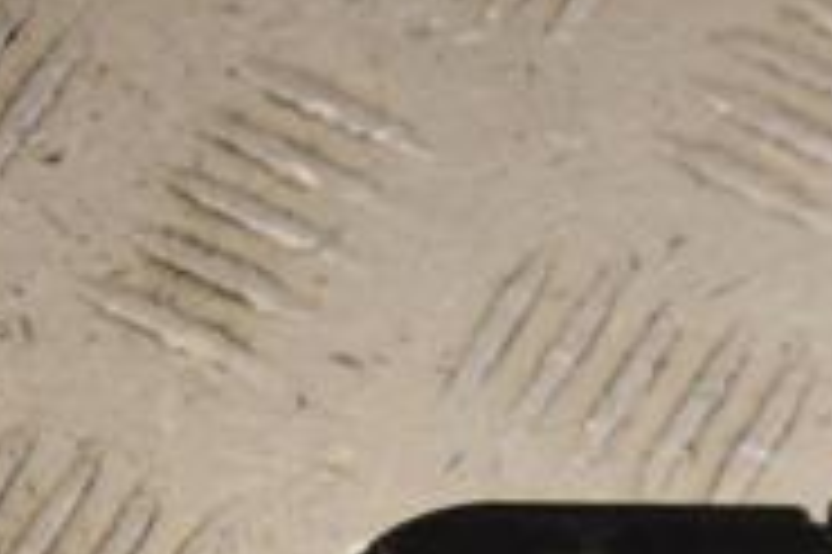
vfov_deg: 5.6
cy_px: 847
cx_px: 1318
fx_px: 5611
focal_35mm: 243
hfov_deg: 8.3
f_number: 5.6
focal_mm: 50
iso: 800
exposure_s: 1/200
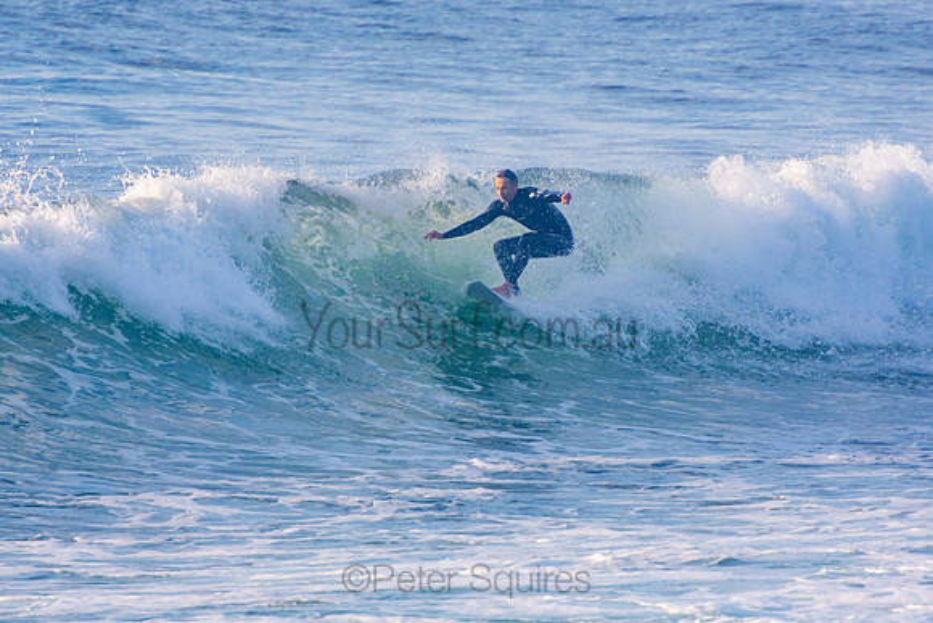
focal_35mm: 621
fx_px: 16106
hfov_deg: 3.3
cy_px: 312
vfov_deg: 2.2
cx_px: 466
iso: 400
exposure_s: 1/1250
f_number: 5.6
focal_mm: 400
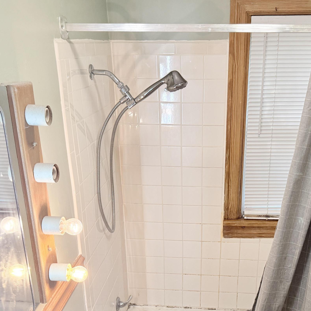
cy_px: 222
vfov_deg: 40.1
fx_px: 417
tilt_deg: -23.1
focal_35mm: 41
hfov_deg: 40.7
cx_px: 192
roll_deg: +0.4
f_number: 1.78
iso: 200
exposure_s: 1/120
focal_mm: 6.76
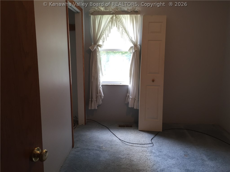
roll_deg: +0.1
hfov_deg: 61.7
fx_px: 193
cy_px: 86
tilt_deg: -10.1
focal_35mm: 29
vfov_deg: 48.2
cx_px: 115
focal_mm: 4.15
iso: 64
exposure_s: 1/30
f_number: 2.2
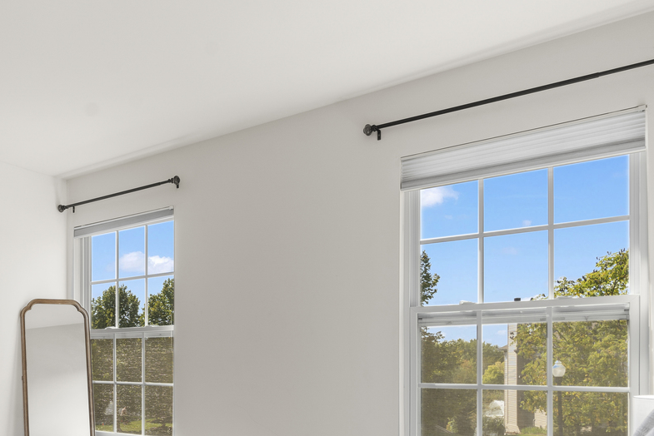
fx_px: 600
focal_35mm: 33
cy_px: 363
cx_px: 73
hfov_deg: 51.0
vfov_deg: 38.2
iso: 1250
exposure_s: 1/30
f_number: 8
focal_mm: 16
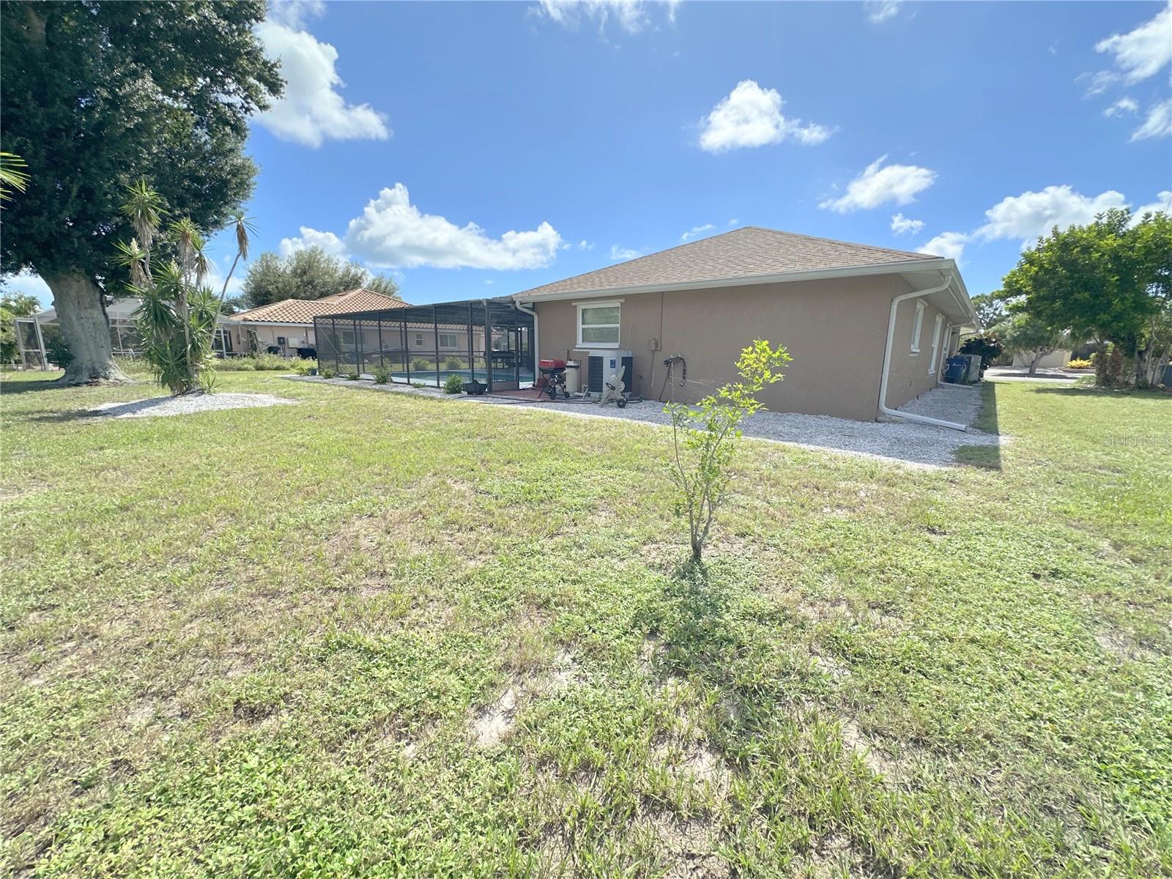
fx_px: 474
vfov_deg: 85.7
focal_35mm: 14
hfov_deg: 102.1
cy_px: 440
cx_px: 586
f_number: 2.2
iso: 50
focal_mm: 2.22
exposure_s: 1/1416
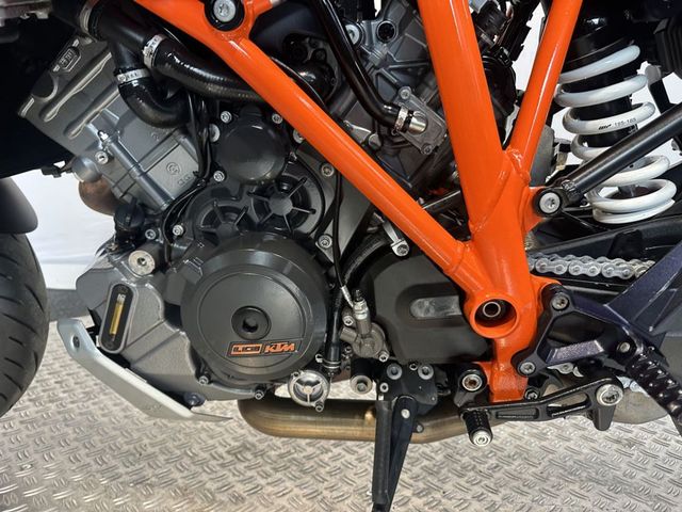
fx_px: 473
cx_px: 341
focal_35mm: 24
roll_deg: -3.0
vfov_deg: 56.8
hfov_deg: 71.6
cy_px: 256
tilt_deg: -8.7
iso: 125
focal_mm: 6.86
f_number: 1.78
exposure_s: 1/50
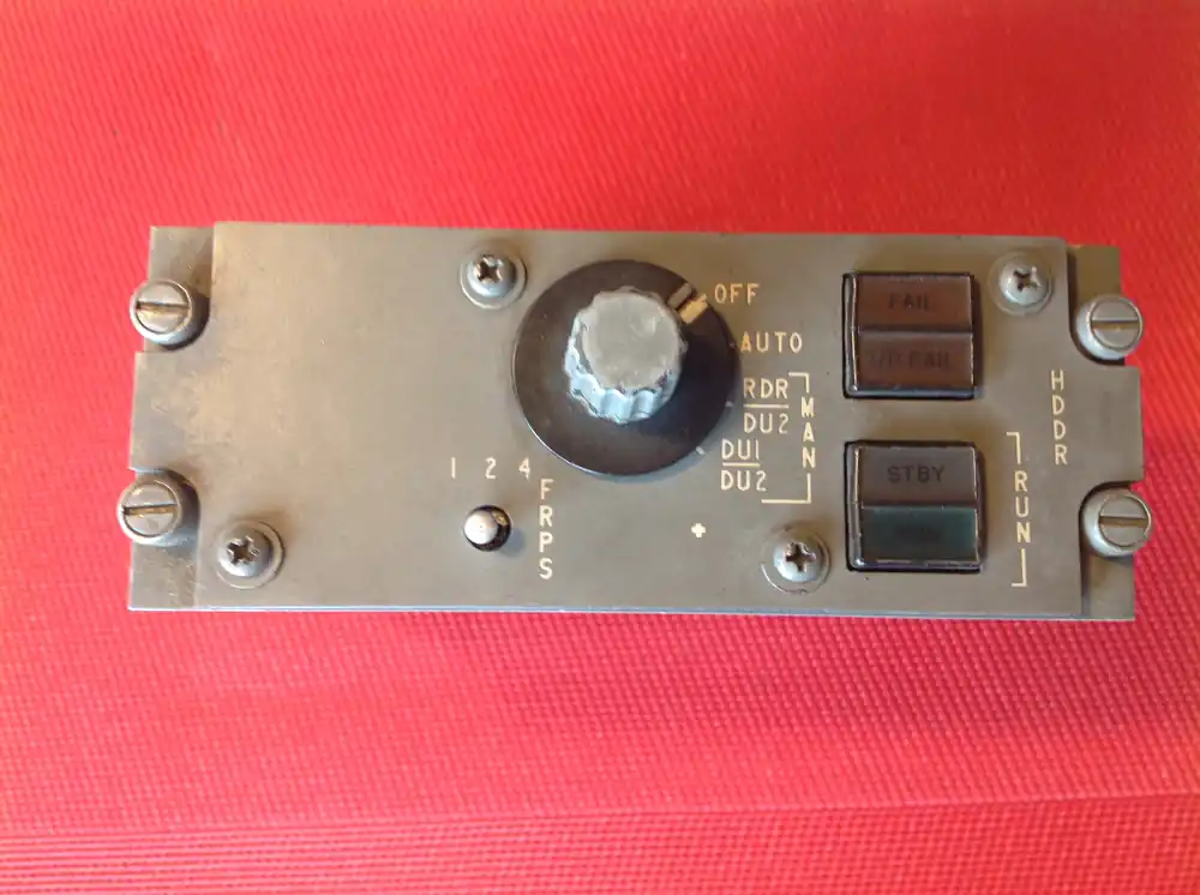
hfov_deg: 52.7
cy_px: 448
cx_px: 600
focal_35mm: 35
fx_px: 1211
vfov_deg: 40.6
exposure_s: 1/15
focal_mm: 4.28
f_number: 2.4
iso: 100
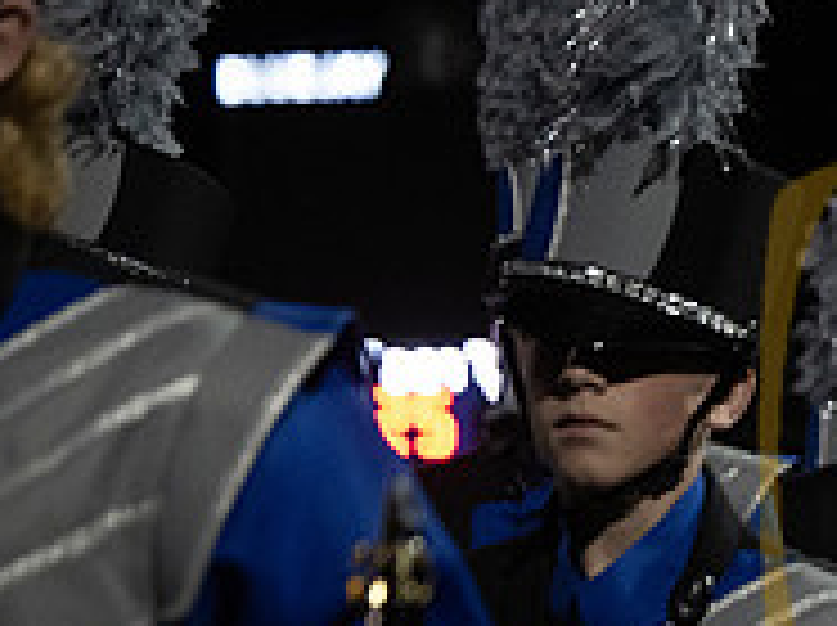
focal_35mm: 210
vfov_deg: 7.0
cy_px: 556
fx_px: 5071
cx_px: 1138
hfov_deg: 9.3
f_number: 2.8
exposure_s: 1/800
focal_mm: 70
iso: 5000
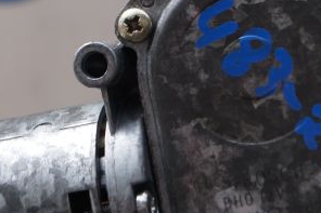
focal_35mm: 142
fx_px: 1265
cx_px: 191
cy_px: 84
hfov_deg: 14.4
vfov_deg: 9.6
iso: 100
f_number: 5
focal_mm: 28
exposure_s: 1/200
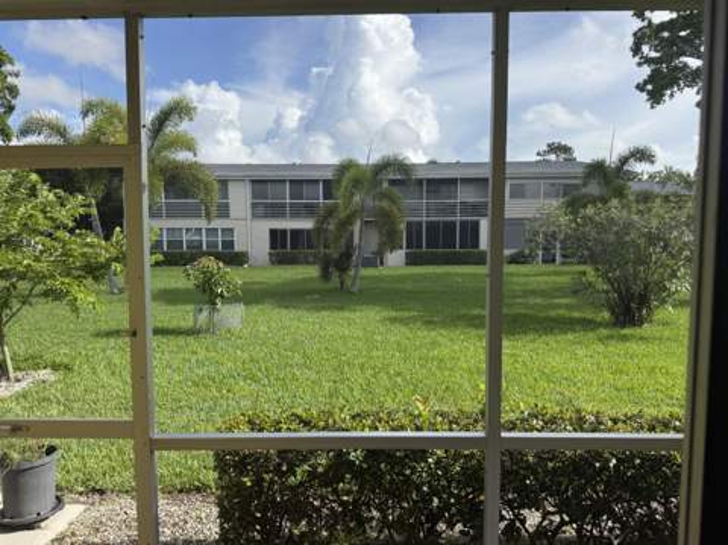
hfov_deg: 71.7
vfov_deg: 56.7
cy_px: 272
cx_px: 364
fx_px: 504
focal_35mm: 24
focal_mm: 6.76
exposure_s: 1/2232
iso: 80
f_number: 1.78
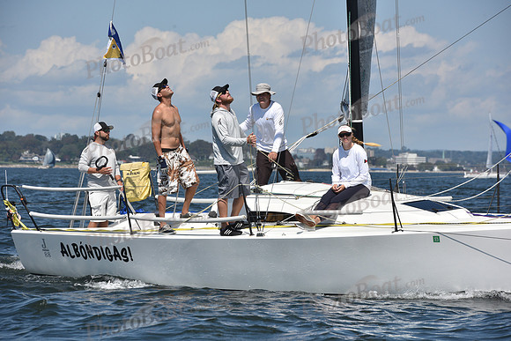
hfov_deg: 10.3
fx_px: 2839
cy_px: 170
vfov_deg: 6.9
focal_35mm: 200
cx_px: 256
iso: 320
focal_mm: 200
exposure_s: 1/1250
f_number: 10
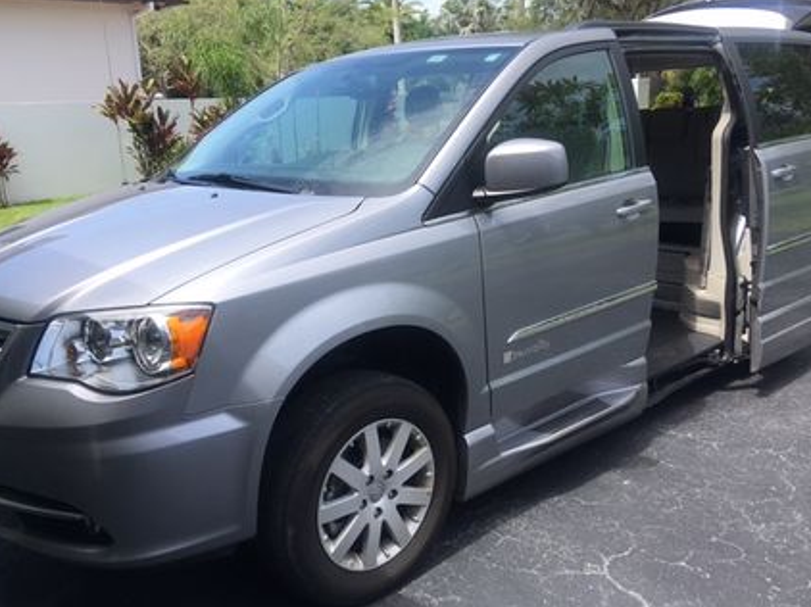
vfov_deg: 42.9
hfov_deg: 55.4
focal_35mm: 33
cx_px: 411
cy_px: 294
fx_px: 773
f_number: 2.2
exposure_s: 1/718
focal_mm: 4.15
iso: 25
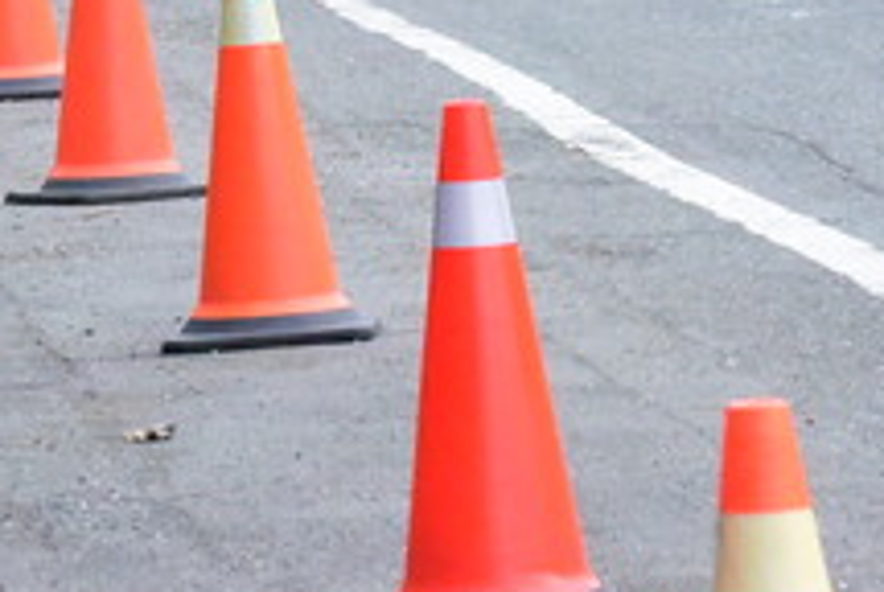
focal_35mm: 471
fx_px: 11581
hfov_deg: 4.4
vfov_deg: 2.9
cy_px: -454
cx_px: 609
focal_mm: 130
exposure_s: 1/2000
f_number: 11
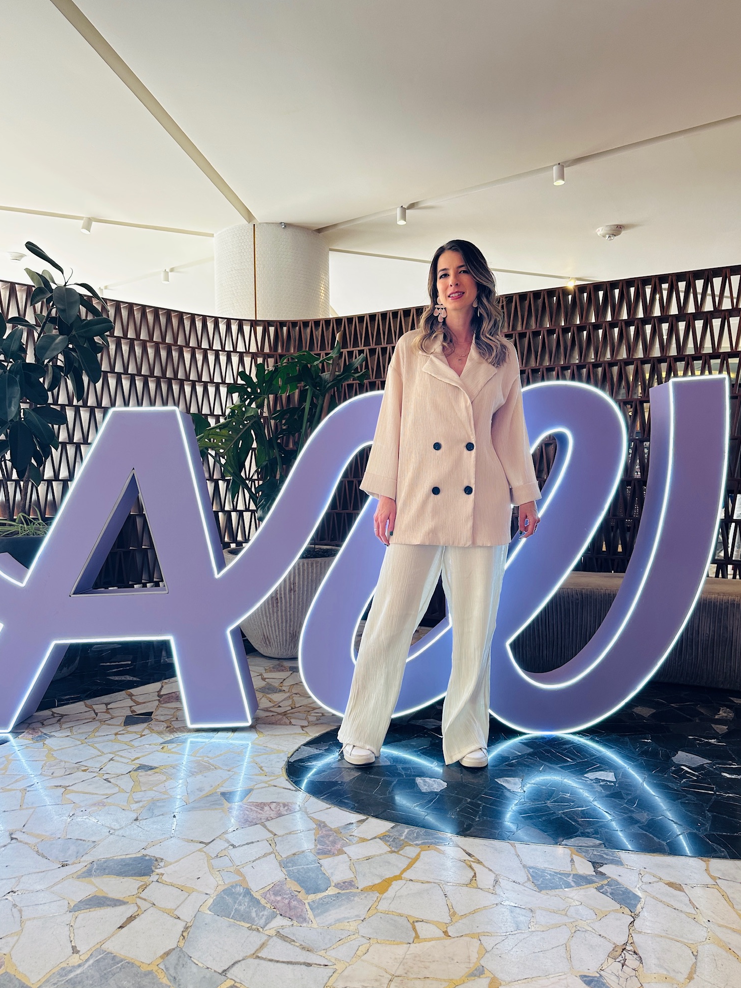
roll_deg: -0.5
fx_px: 713
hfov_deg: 54.9
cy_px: 501
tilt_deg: -0.6
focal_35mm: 25
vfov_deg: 69.4
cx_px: 367
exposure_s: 1/120
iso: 100
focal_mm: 6.86
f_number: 1.78
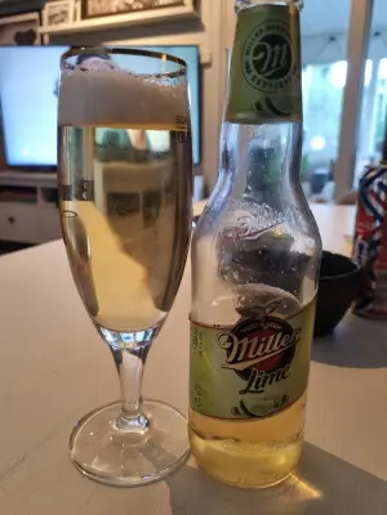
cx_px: 194
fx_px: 388
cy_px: 258
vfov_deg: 67.3
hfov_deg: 53.1
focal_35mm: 26
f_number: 1.8
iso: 500
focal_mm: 5.4
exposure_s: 1/50
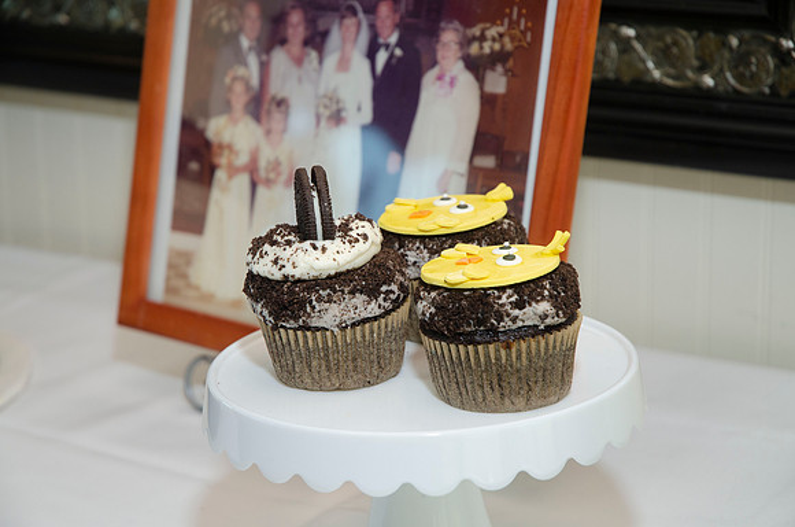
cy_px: 264
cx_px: 398
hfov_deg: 19.5
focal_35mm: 105
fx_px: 2314
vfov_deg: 13.0
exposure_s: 1/200
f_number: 5.6
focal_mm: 70
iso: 400
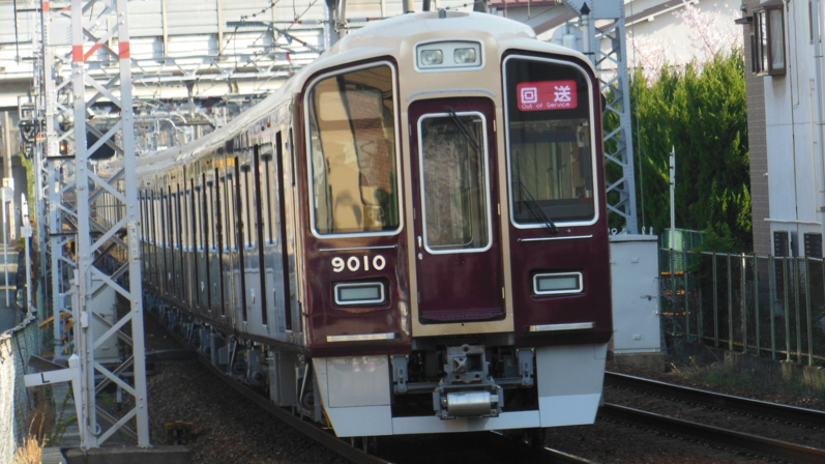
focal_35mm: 279
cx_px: 413
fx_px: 6102
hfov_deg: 7.7
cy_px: 180
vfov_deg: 4.4
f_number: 5.9
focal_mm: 45.4
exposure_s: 1/250
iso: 250
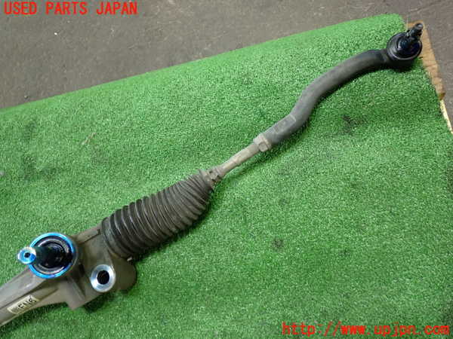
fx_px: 393
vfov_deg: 46.8
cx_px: 226
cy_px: 170
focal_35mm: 30
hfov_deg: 60.0
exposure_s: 1/30
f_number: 2.3
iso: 200
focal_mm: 5.4
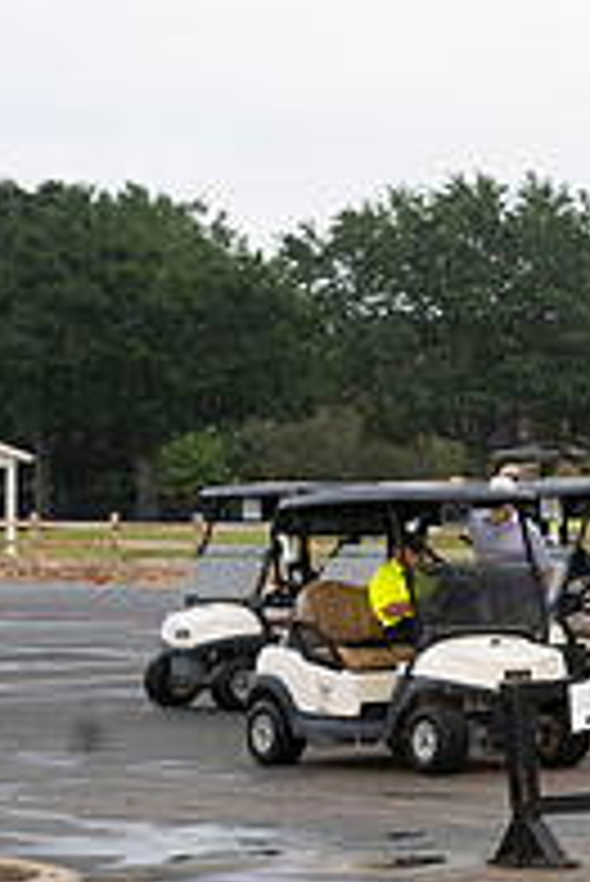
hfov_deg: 8.6
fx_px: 3632
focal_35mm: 148
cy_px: 475
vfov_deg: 13.9
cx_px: 1288
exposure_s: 1/30
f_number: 5.6
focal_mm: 50
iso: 1250
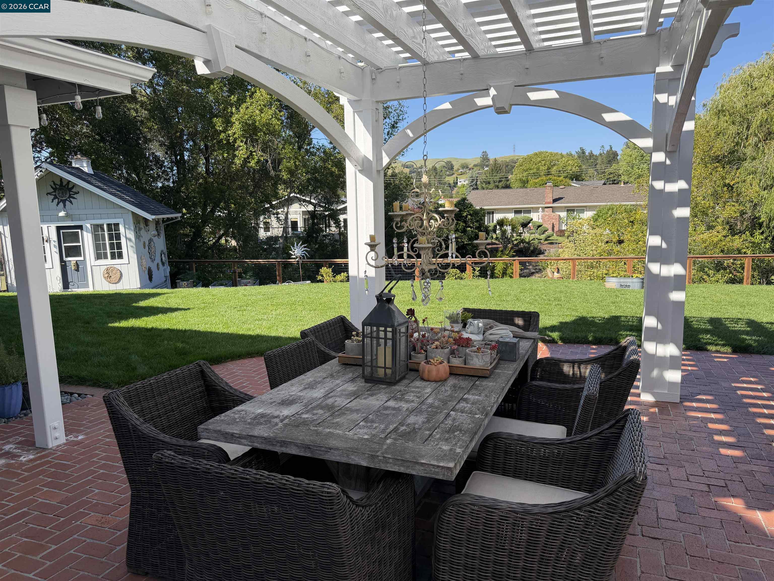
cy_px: 290
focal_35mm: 24
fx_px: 537
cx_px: 387
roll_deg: +2.3
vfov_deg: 56.8
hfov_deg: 71.6
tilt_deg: -7.1
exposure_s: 1/2232
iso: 100
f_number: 1.78
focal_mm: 6.76
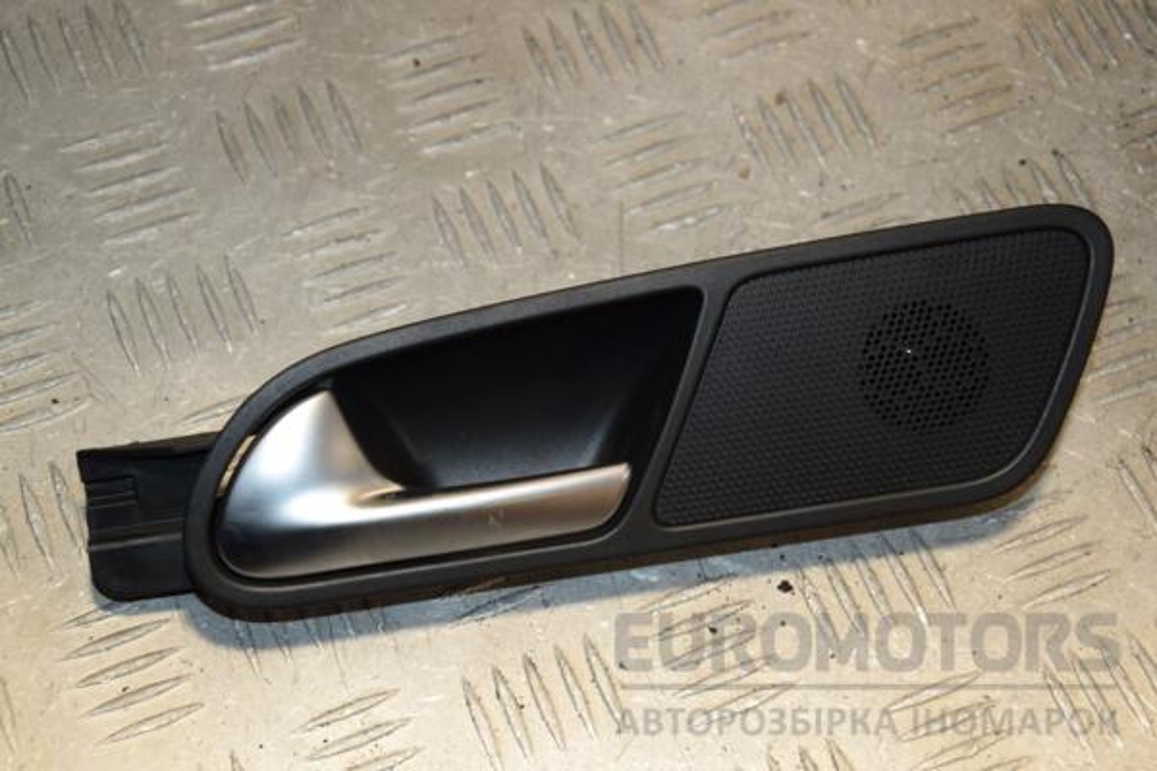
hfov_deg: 27.0
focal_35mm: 75
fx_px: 2410
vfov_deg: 18.2
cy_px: 386
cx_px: 578
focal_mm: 50
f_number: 6.3
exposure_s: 1/200
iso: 800
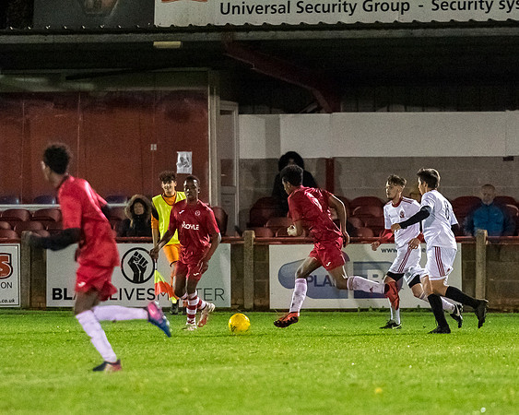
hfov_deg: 5.2
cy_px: 225
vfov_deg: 4.2
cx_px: 259
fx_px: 5702
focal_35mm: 371
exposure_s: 1/1000
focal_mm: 200
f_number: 2.8
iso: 6400
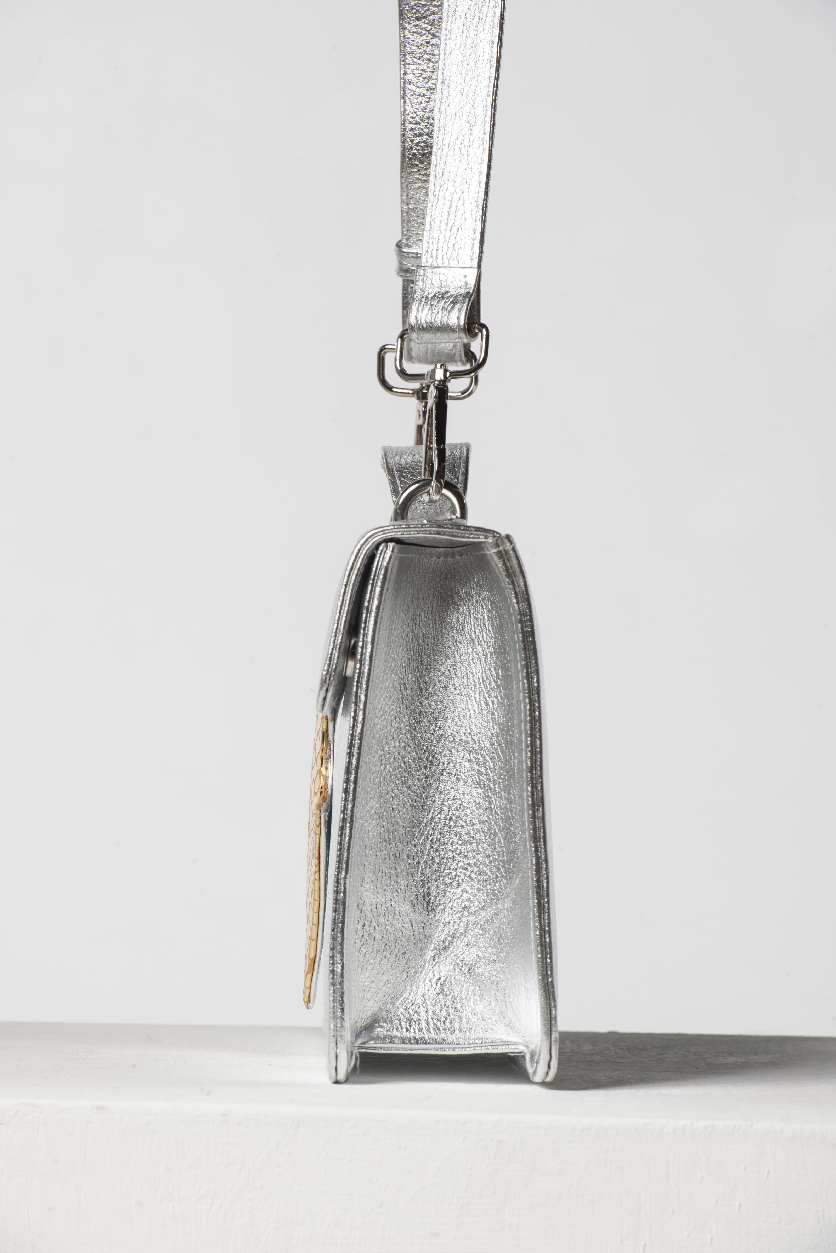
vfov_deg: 10.3
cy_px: 626
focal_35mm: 200
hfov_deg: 6.9
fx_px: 6966
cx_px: 418
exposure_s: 1/160
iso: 100
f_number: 16
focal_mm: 200
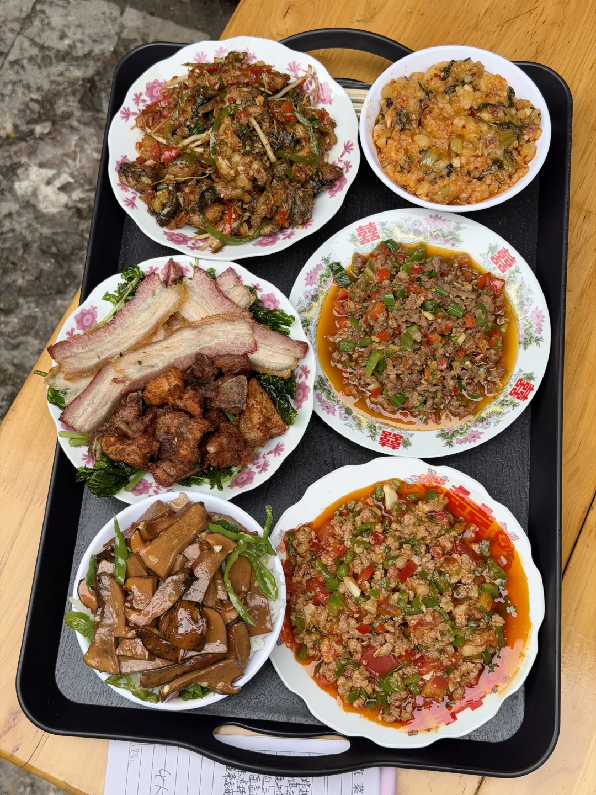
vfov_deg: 39.7
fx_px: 1102
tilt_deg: -72.7
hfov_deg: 30.3
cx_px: 298
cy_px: 398
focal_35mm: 48
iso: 64
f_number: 1.78
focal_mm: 6.76
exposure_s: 1/1307
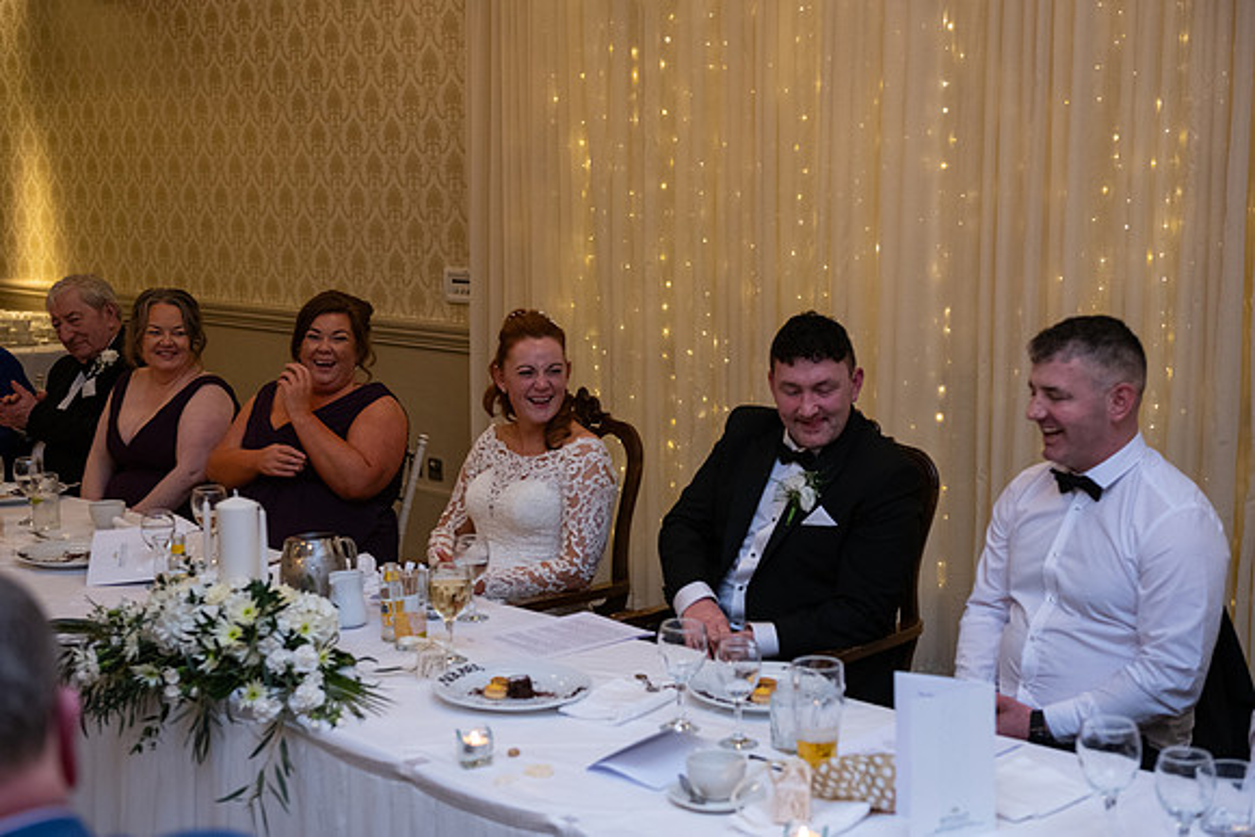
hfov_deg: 37.3
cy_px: 465
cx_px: 628
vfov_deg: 25.3
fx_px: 1861
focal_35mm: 53
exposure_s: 1/160
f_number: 3.5
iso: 1000
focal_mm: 48
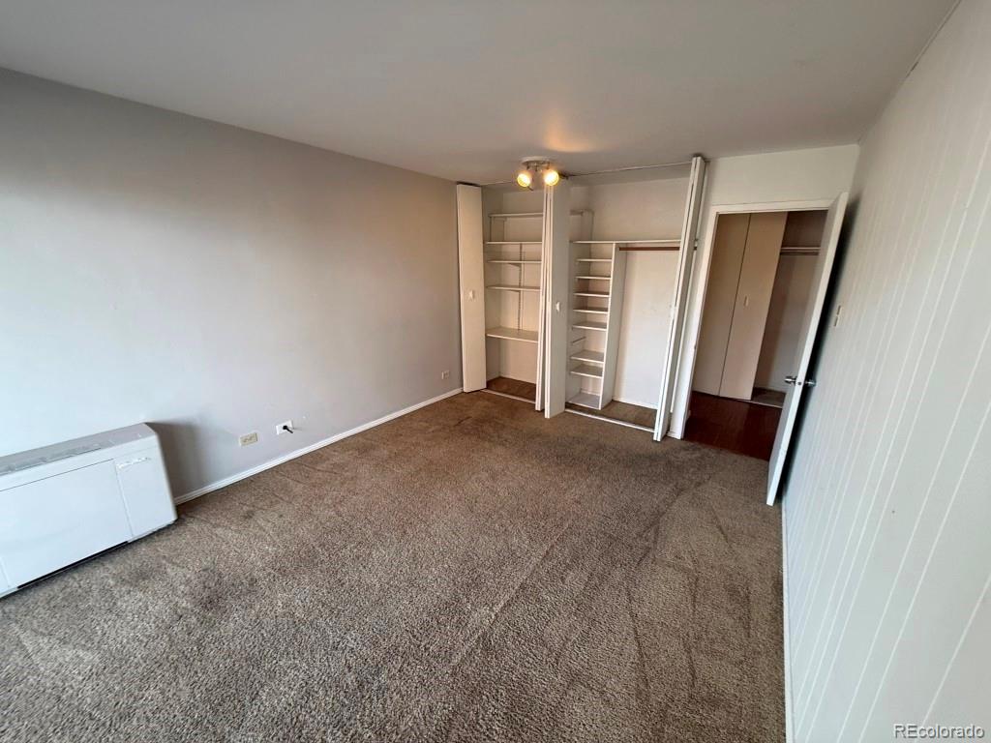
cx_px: 496
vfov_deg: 85.7
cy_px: 372
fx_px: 401
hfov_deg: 102.1
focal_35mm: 14
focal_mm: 2.22
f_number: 2.2
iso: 200
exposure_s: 1/99
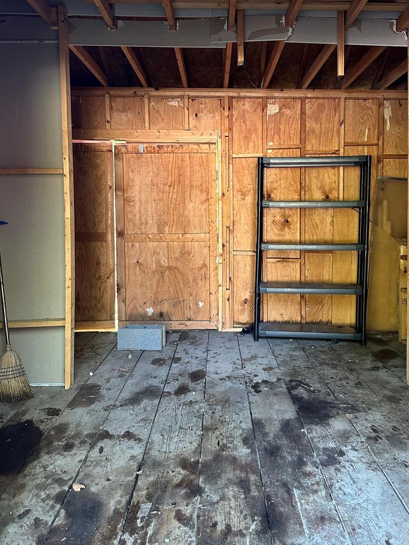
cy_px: 241
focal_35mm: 32
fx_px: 504
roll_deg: +0.2
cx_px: 237
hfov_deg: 44.0
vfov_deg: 56.7
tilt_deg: -2.6
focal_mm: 6.86
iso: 250
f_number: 1.78
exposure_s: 1/60
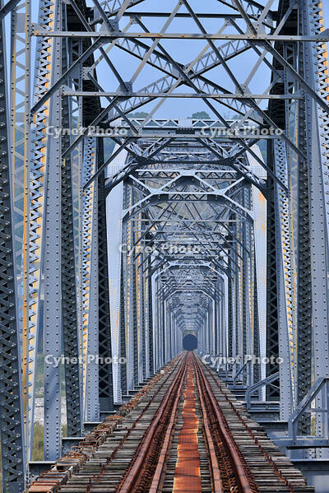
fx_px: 1917
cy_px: 246
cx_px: 164
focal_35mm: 140
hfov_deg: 9.8
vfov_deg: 14.6
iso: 200
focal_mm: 140
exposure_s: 1/125
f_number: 9
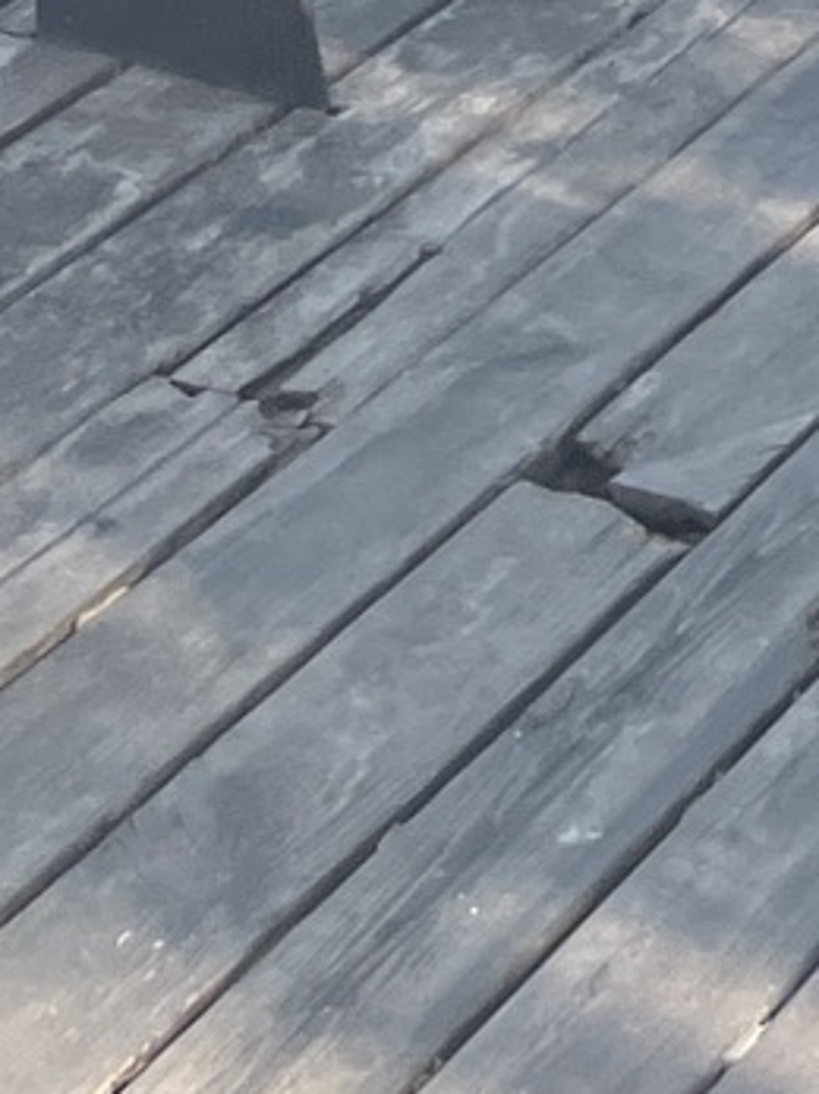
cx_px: 2224
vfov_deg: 10.3
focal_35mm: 150
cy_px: -1977
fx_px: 4735
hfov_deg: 8.6
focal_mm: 5.1
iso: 50
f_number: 1.6
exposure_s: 1/1912
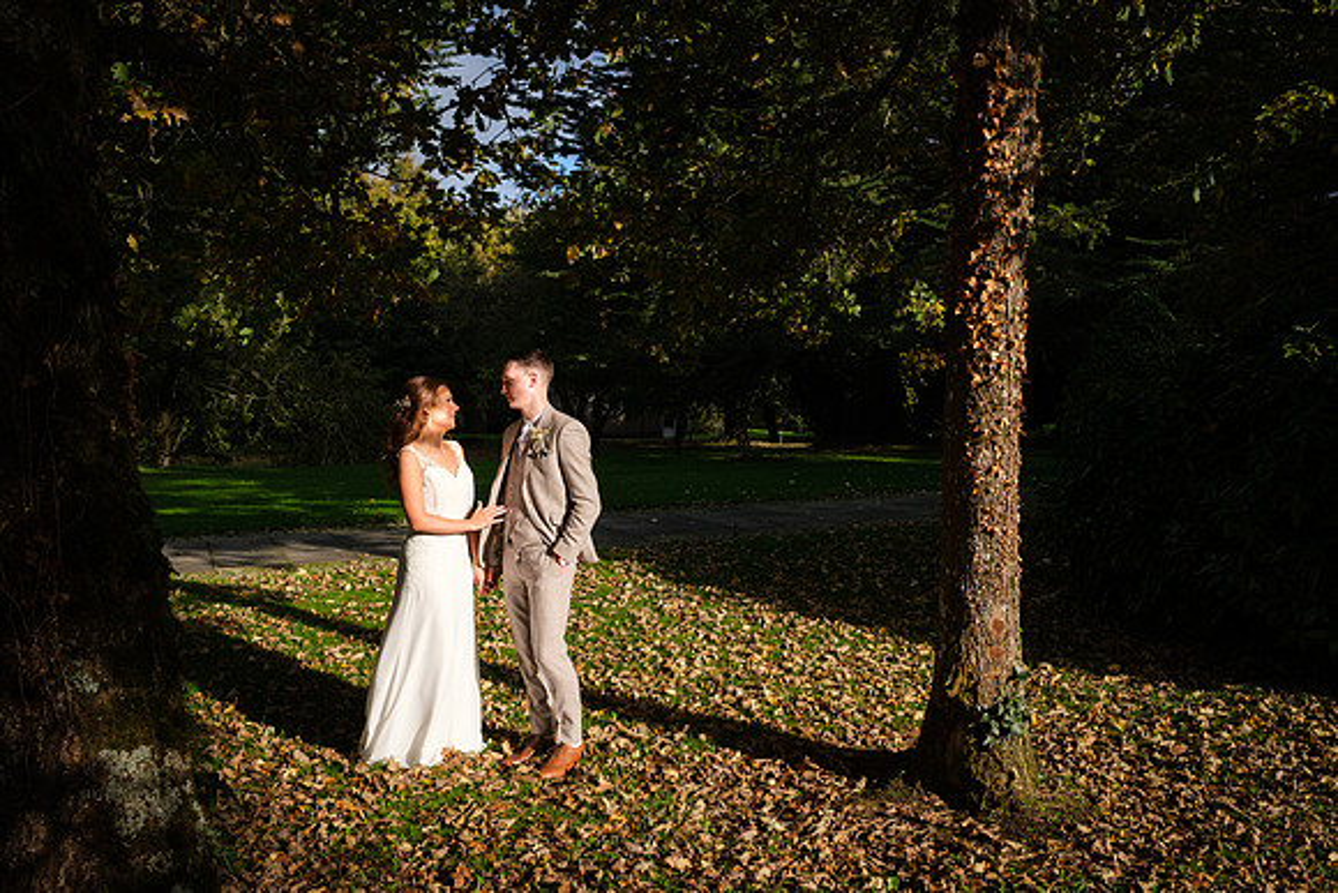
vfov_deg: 46.1
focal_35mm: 28
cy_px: 475
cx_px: 743
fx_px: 1047
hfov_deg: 64.9
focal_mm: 16
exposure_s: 1/500
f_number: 5
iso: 200
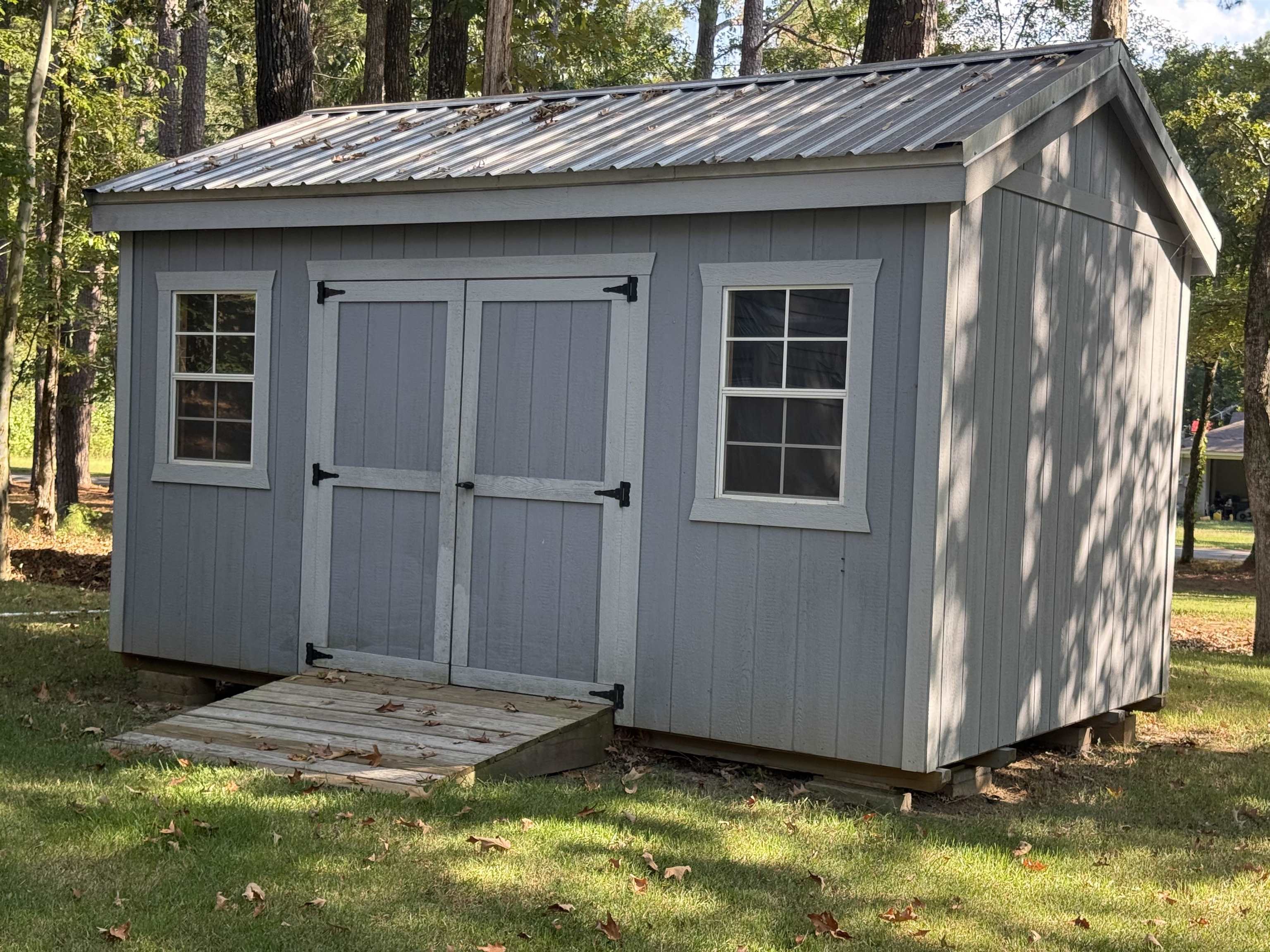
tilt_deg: -2.4
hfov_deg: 39.7
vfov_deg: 30.3
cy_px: 476
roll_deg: -1.8
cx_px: 635
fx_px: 1761
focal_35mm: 48
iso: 100
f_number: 1.78
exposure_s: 1/458
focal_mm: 6.76
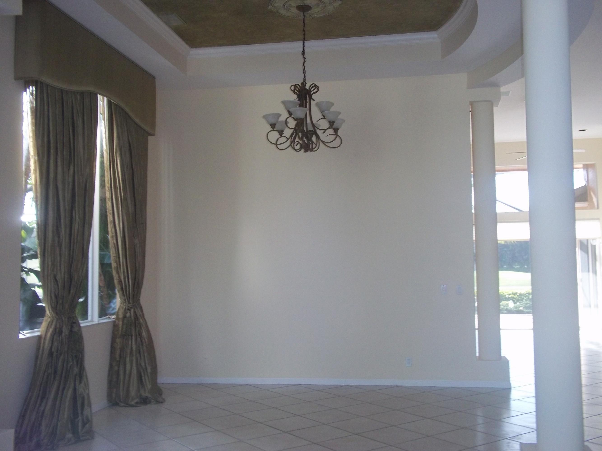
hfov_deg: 51.4
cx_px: 301
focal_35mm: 36
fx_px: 626
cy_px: 226
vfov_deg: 39.7
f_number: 3.1
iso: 160
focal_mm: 6.5
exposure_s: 1/60
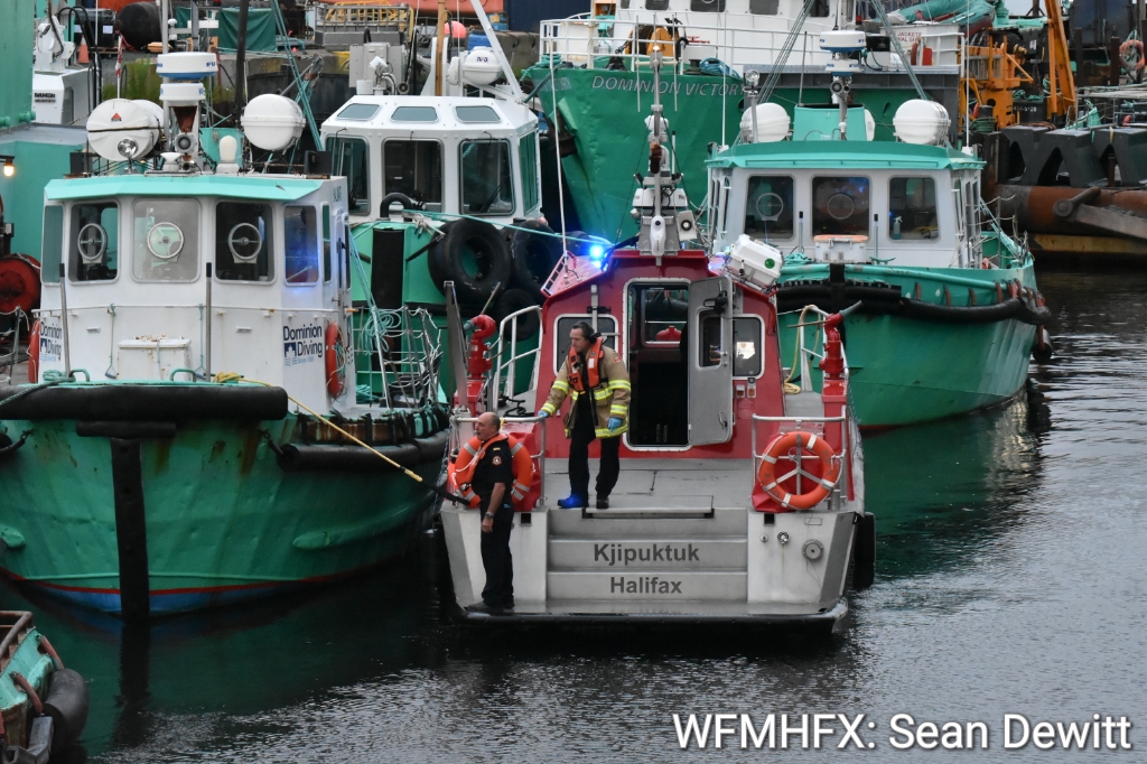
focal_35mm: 142
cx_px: 574
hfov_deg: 14.4
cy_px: 382
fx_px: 4538
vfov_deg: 9.6
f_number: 8
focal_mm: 95
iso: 5000
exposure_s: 1/125
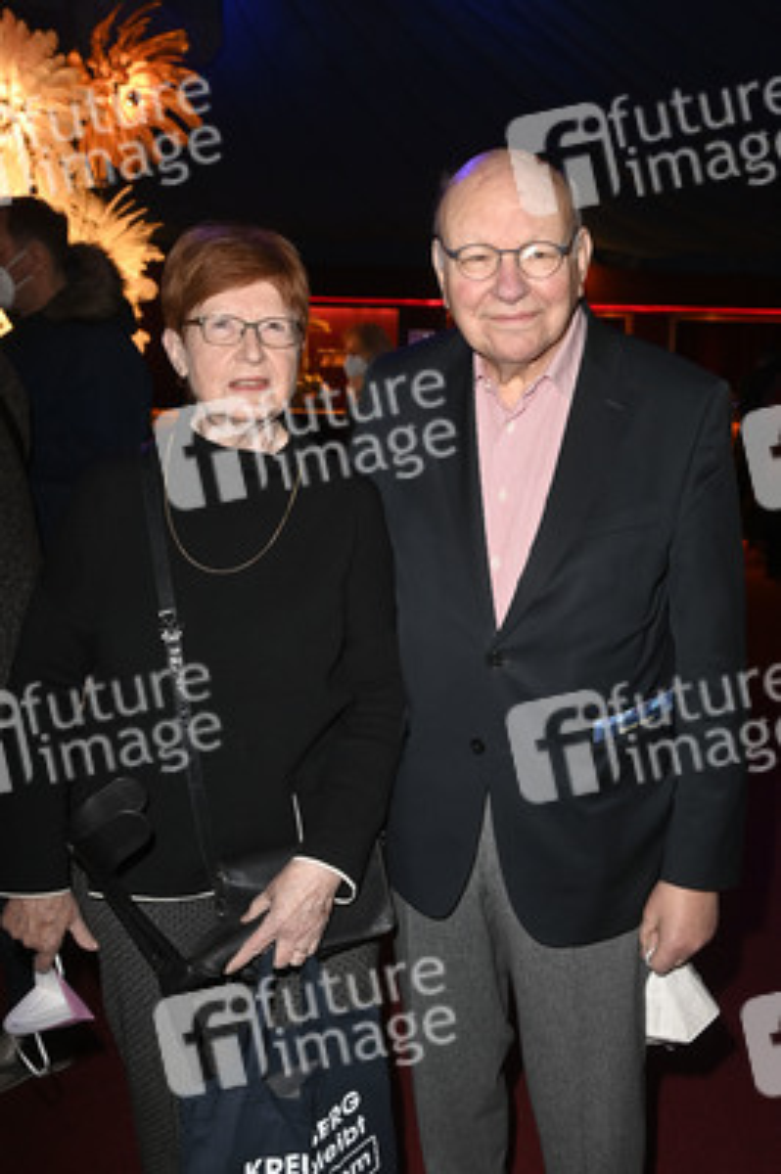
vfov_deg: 58.8
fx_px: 1043
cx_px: 390
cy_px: 587
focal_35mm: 32
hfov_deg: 41.0
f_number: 6.3
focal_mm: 32
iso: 1000
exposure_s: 1/50
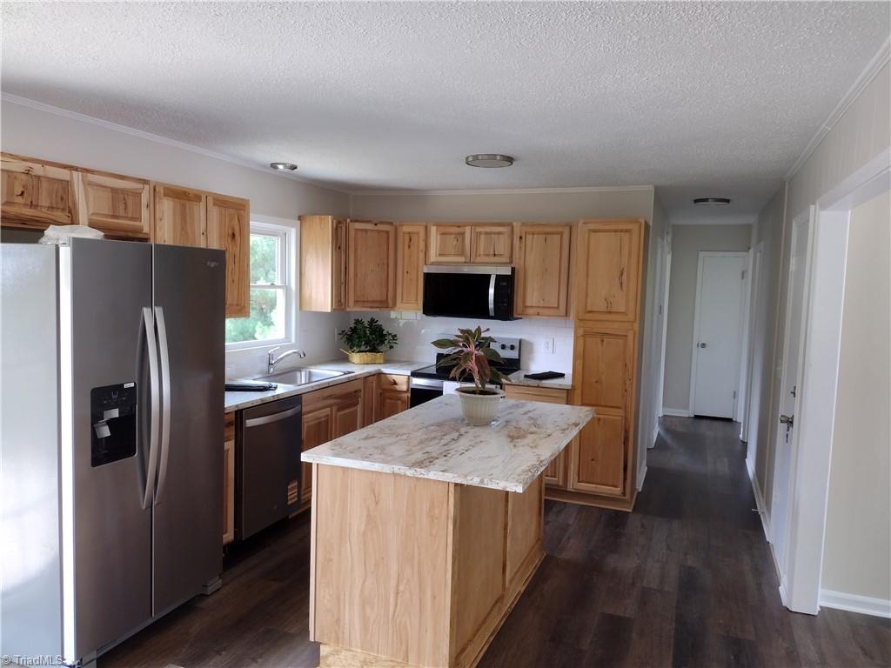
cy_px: 334
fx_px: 695
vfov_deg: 51.4
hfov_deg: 65.3
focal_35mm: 27
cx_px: 446
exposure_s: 1/120
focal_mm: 4.71
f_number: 1.7
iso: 176
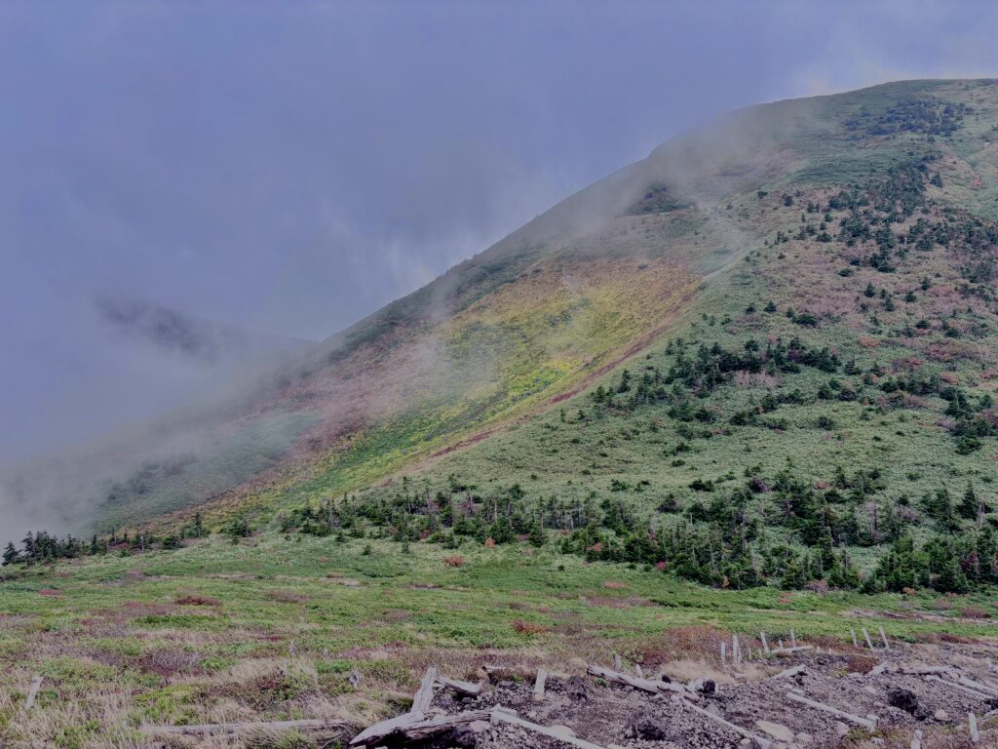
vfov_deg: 53.1
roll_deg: +0.8
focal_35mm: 26
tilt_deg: -5.8
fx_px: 750
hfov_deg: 67.3
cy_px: 374
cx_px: 499
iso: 50
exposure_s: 1/667
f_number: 1.6
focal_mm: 5.96
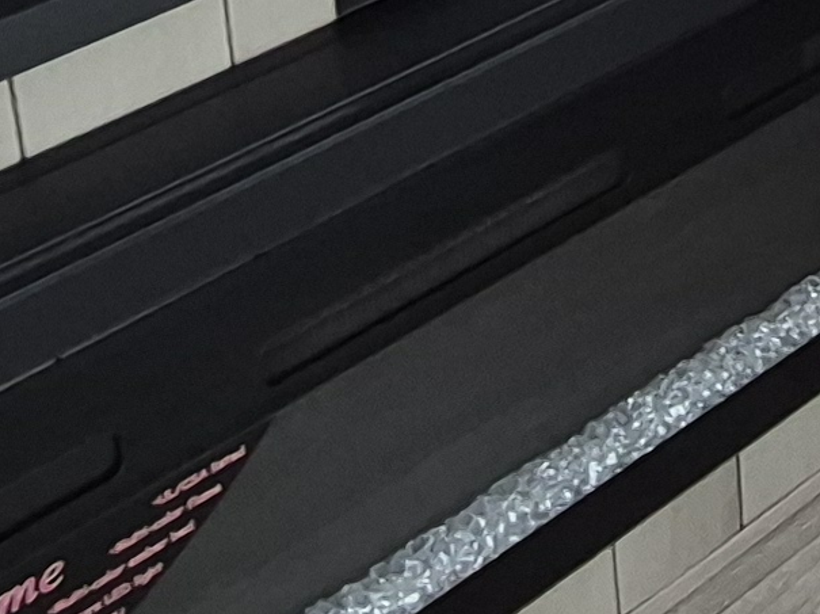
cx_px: 995
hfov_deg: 21.1
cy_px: -420
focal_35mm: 86
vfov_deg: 15.3
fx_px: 2036
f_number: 2.2
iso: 160
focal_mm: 1.74
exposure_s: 1/60
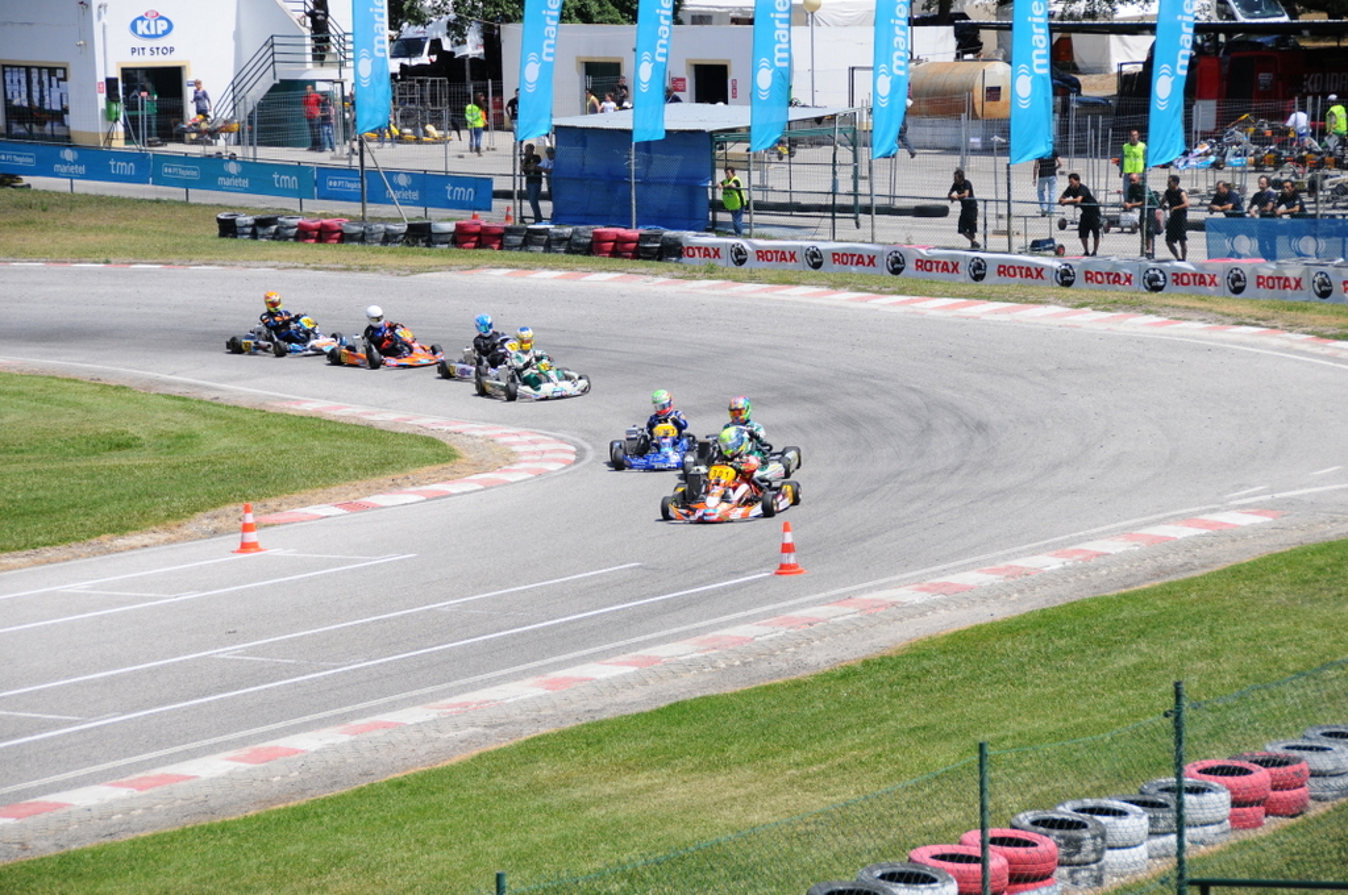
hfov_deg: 17.1
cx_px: 674
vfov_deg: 11.4
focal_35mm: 120
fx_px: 4488
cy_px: 448
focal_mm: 80
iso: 400
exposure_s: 1/2500
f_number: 5
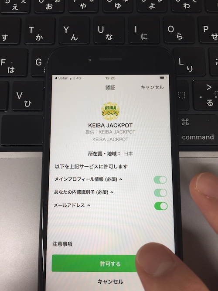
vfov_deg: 61.7
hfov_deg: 48.2
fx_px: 244
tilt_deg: -70.1
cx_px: 109
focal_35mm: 29
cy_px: 146
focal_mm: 4.15
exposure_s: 1/60
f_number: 2.2
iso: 40
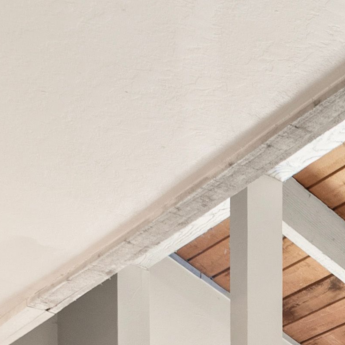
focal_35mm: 109
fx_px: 1229
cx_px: 722
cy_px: 723
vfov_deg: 13.4
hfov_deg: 13.4
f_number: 7.1
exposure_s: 1/1.25
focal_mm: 17
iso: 200
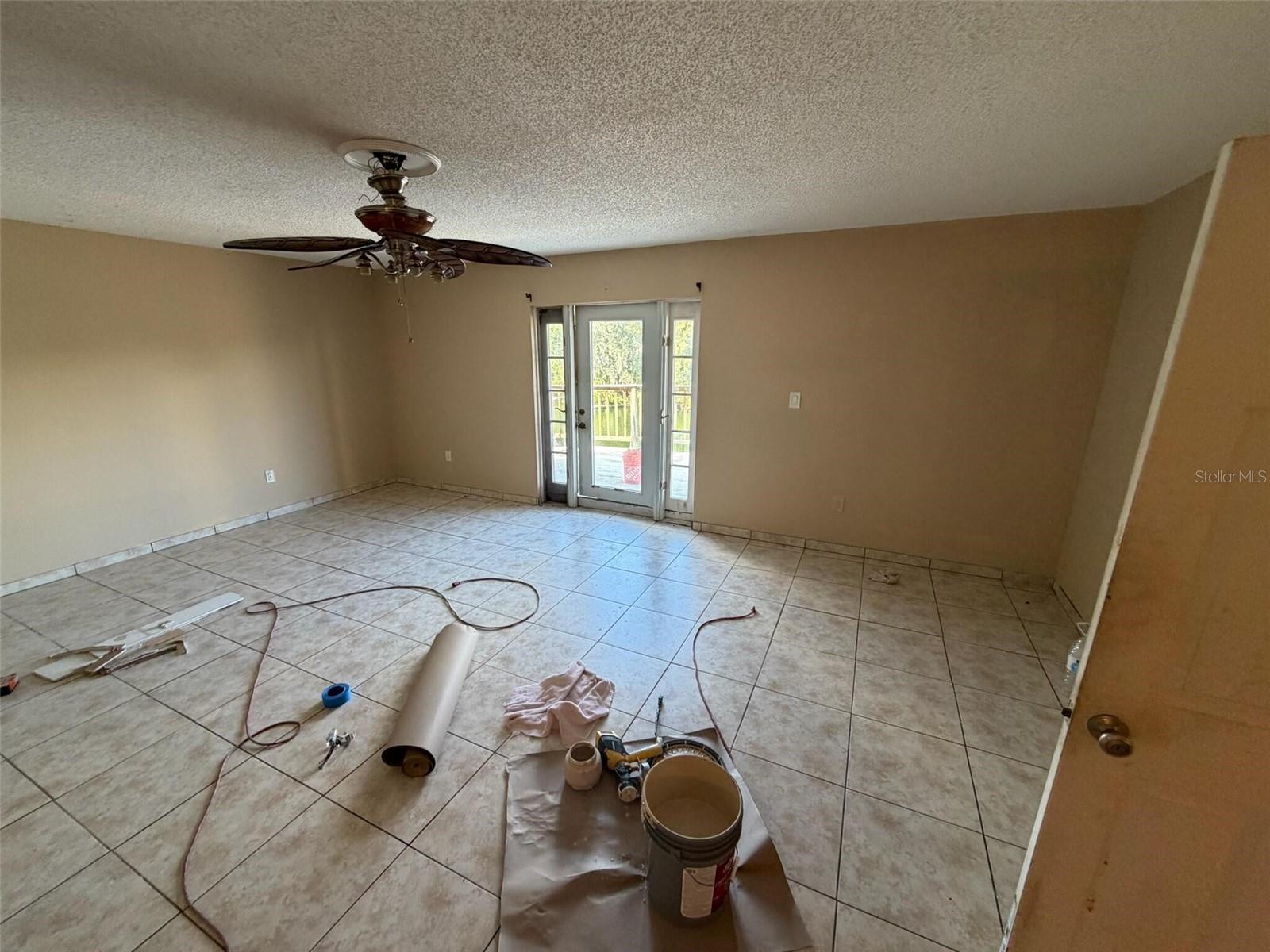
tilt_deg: -14.1
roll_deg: +0.0
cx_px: 635
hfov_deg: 102.1
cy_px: 476
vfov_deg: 85.7
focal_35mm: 14
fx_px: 514
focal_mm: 2.22
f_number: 2.2
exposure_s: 1/60
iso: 160
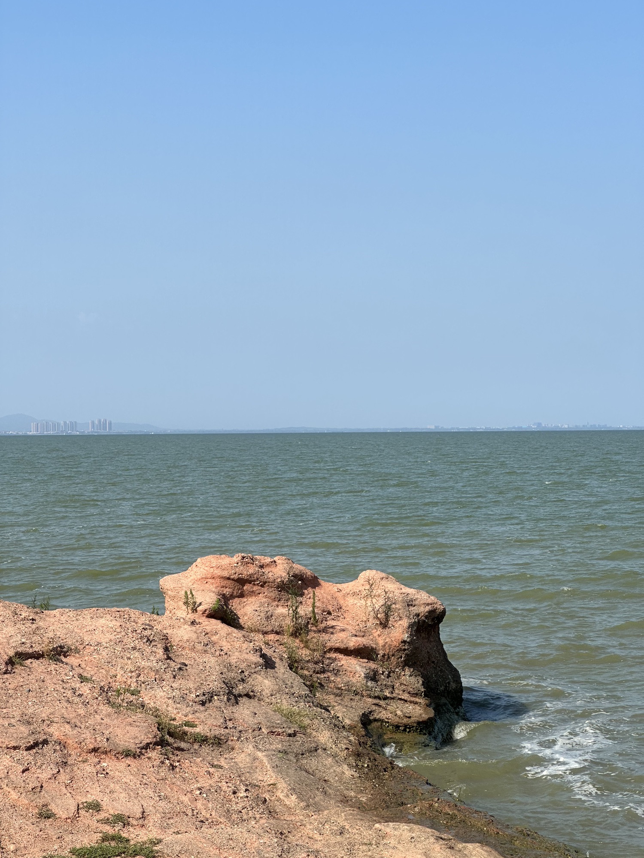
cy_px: 429
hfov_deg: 19.1
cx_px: 322
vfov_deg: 25.3
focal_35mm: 77
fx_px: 1910
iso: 32
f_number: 2.8
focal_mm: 9
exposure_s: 1/827
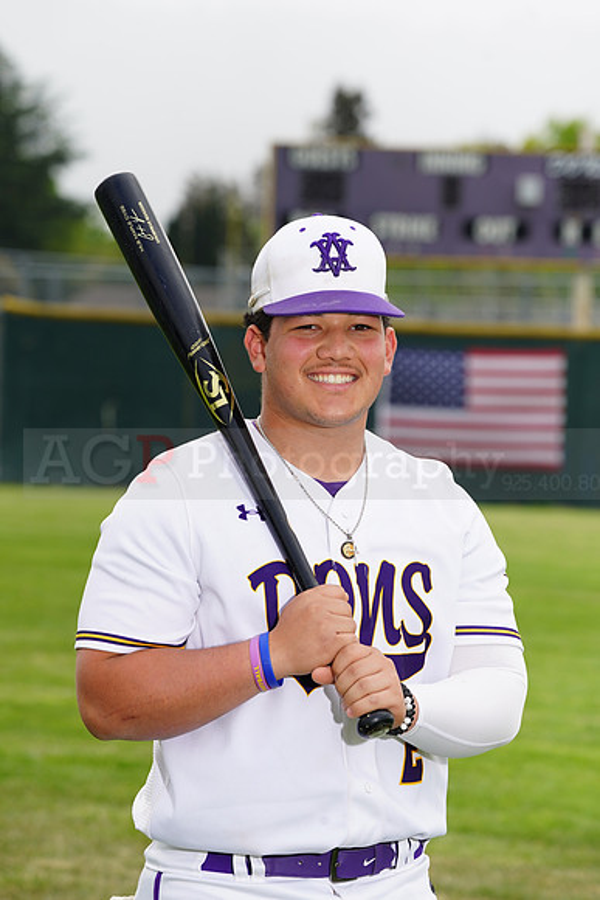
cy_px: 450
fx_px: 4997
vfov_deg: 10.3
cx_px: 300
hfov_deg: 6.9
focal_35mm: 200
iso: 250
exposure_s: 1/250
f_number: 9
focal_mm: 200
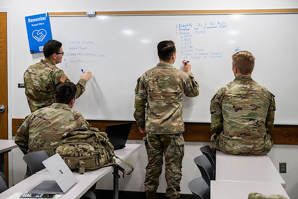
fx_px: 447
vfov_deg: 25.1
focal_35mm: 54
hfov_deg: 36.9
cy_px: 100
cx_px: 149
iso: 2500
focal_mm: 54
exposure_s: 1/400
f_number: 4
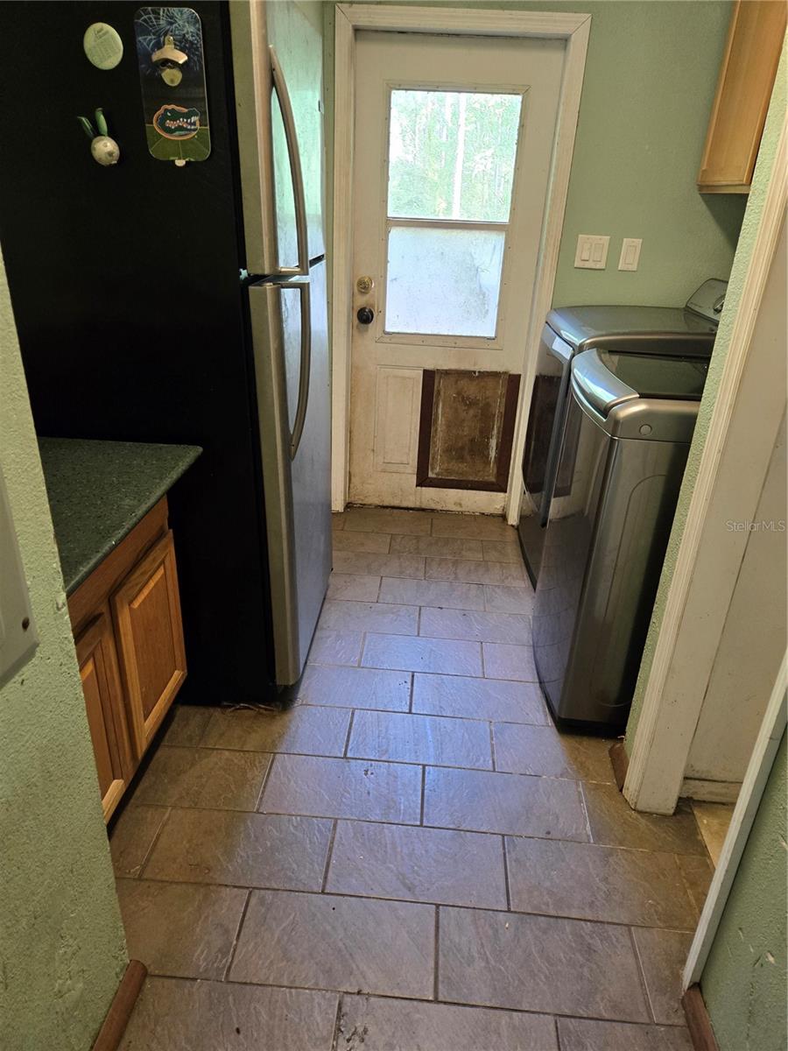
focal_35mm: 23
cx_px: 394
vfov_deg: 73.9
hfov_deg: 58.9
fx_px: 698
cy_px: 526
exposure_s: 1/120
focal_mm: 5.4
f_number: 1.8
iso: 400
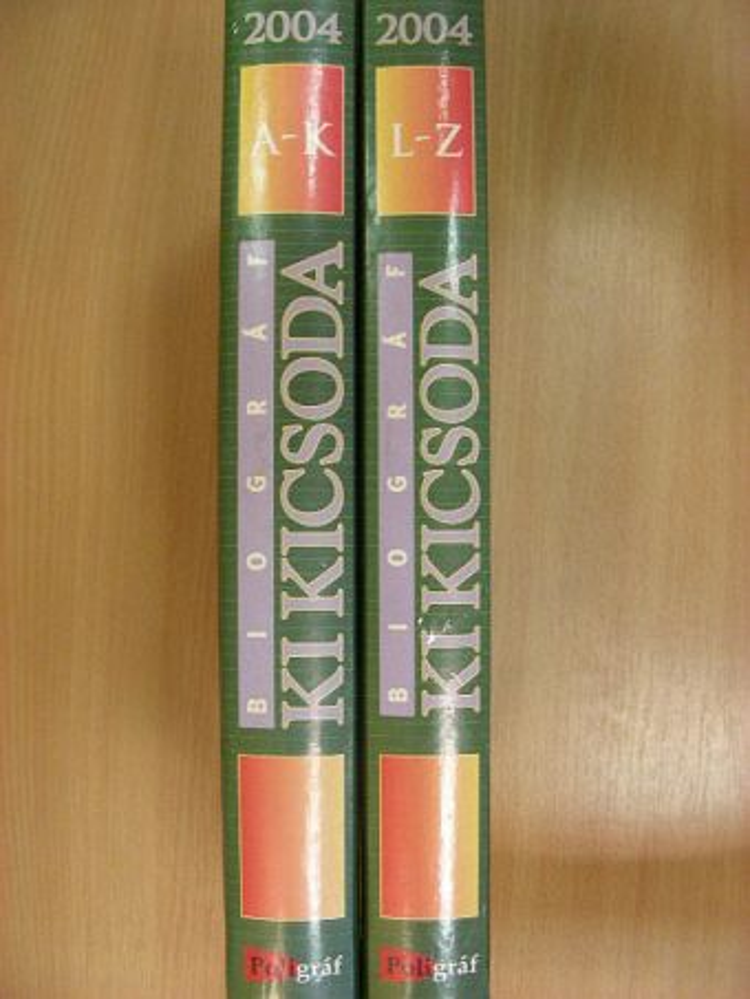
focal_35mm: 38
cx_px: 375
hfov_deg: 37.7
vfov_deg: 49.0
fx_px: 1097
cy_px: 500
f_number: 3.5
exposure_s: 1/23.8
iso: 200
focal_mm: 6.3
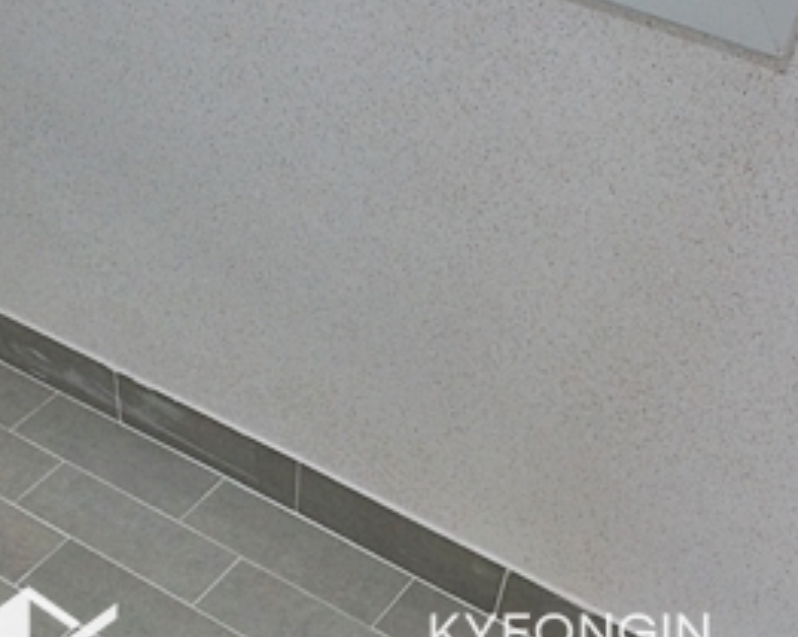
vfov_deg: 31.9
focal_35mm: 43
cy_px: 652
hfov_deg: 42.8
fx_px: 1014
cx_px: 335
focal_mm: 10
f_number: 9
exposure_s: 1/20
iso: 800
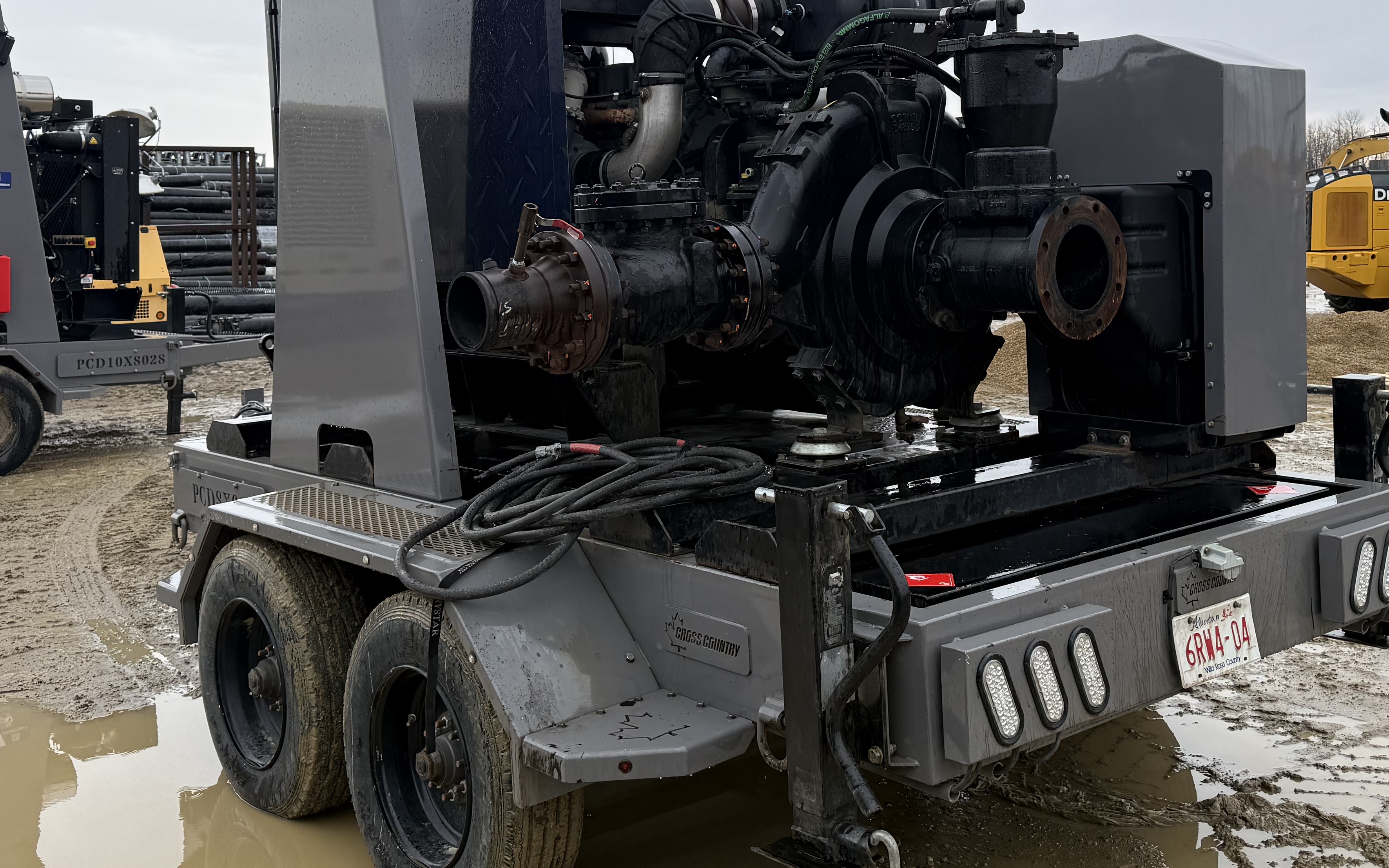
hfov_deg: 48.2
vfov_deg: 31.0
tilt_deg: -1.6
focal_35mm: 41
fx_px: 1552
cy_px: 277
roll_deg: -0.9
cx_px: 745
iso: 80
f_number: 1.78
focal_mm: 6.76
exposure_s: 1/1250
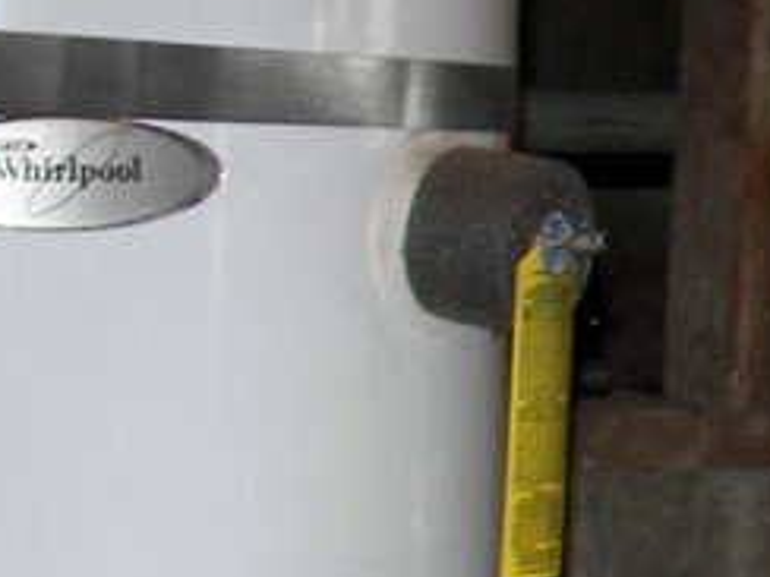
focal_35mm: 151
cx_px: 1319
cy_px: 602
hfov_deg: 12.2
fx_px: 3359
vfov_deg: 9.7
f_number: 2.8
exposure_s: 1/30
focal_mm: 6
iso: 100
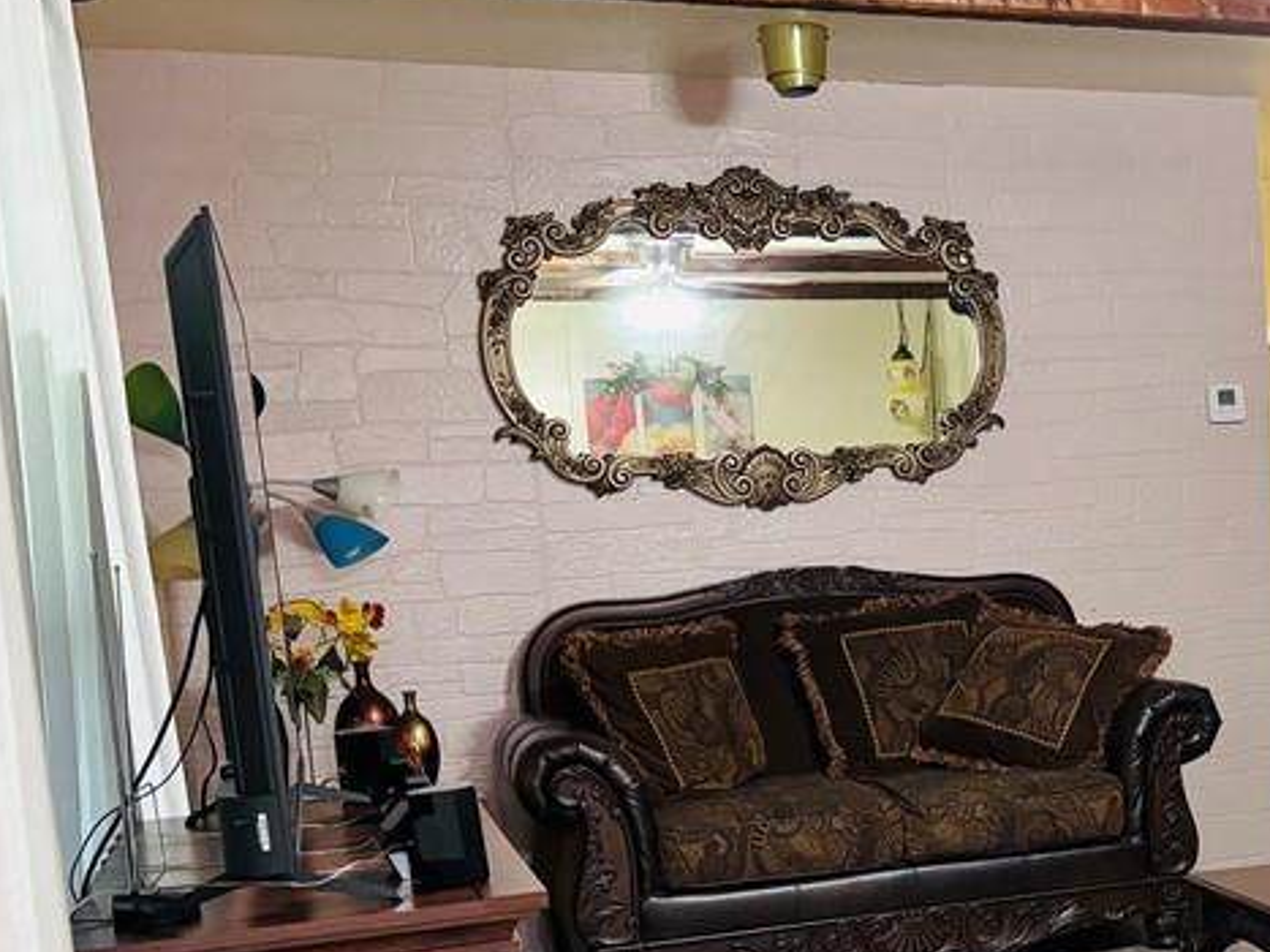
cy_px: 721
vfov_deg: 25.3
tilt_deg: -7.0
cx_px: 1248
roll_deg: +2.2
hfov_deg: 31.4
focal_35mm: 57
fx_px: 2091
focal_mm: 5.96
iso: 500
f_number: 1.6
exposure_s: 1/60
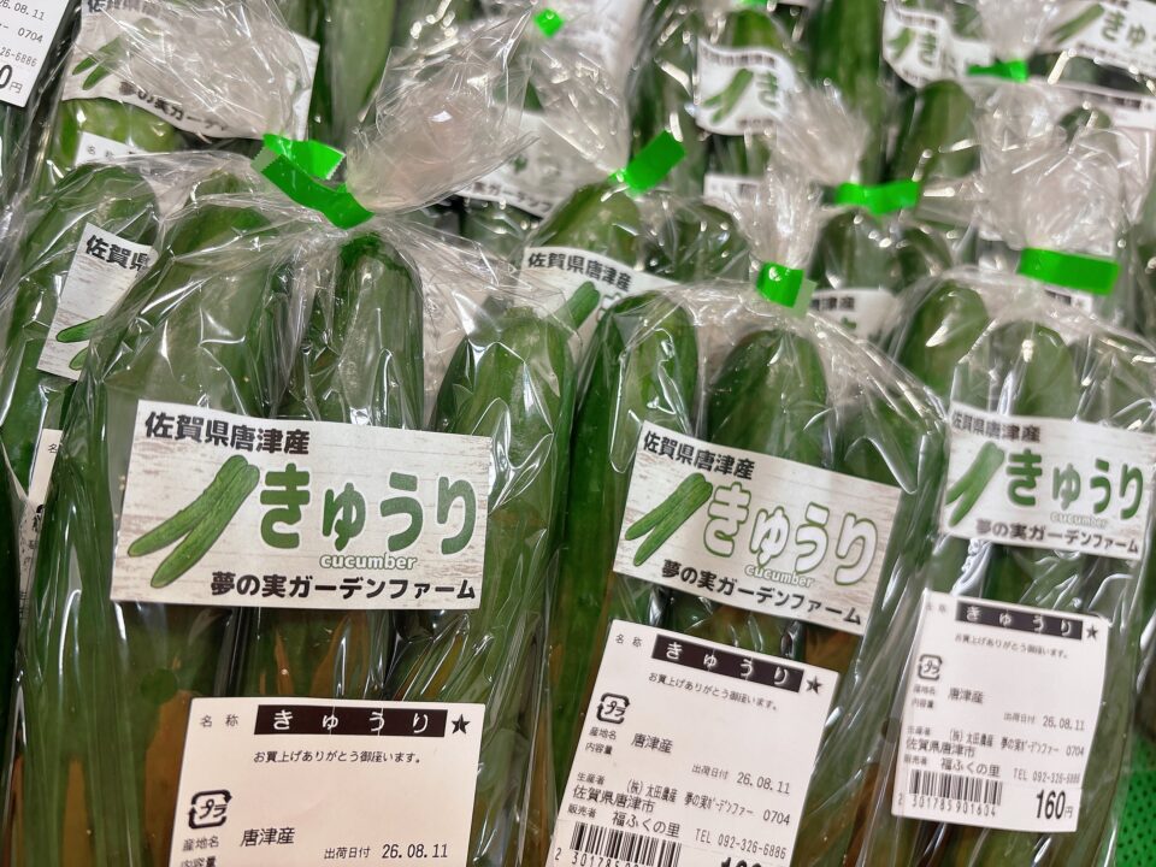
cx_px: 578
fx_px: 868
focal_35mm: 26
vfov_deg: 53.1
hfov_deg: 67.3
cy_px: 434
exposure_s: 1/120
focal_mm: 5.96
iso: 125
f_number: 1.6
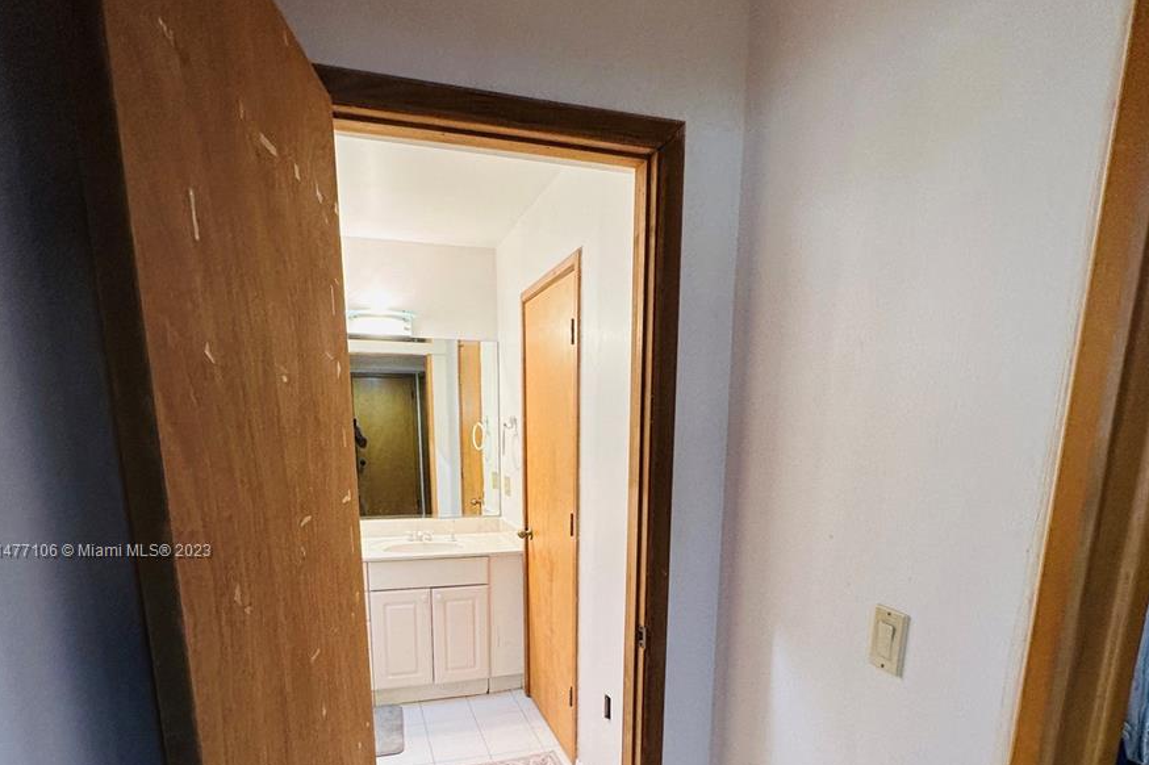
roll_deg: -1.5
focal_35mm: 20
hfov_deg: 84.0
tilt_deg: -10.9
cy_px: 552
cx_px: 563
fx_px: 638
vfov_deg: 59.3
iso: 160
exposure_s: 1/120
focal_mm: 2.22
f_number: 2.2
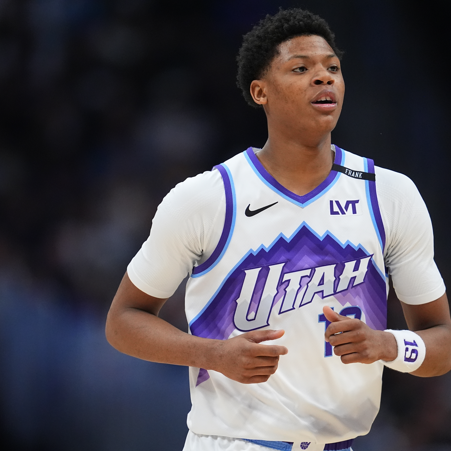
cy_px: 226
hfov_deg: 3.4
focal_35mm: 511
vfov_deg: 3.4
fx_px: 7532
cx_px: 255
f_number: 3.2
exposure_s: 1/2000
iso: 5000
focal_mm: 400
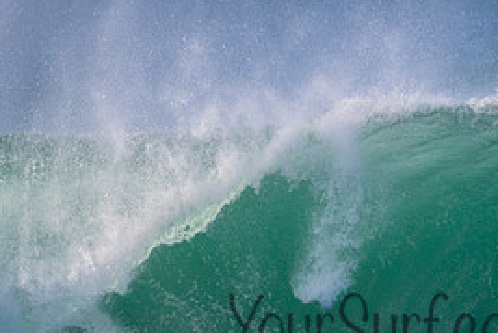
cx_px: 420
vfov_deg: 0.8
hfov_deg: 1.2
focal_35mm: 1731
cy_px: 306
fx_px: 23957
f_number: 11
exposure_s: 1/2000
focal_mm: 800
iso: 1800
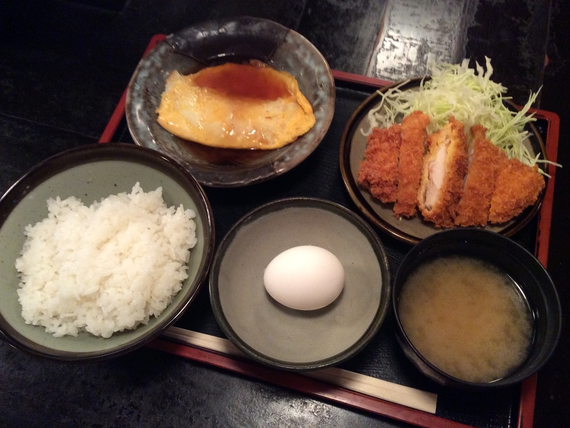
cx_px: 288
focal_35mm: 33
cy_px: 211
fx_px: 543
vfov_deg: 42.9
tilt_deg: -63.6
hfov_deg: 55.4
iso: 200
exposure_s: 1/24
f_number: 2.4
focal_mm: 3.3
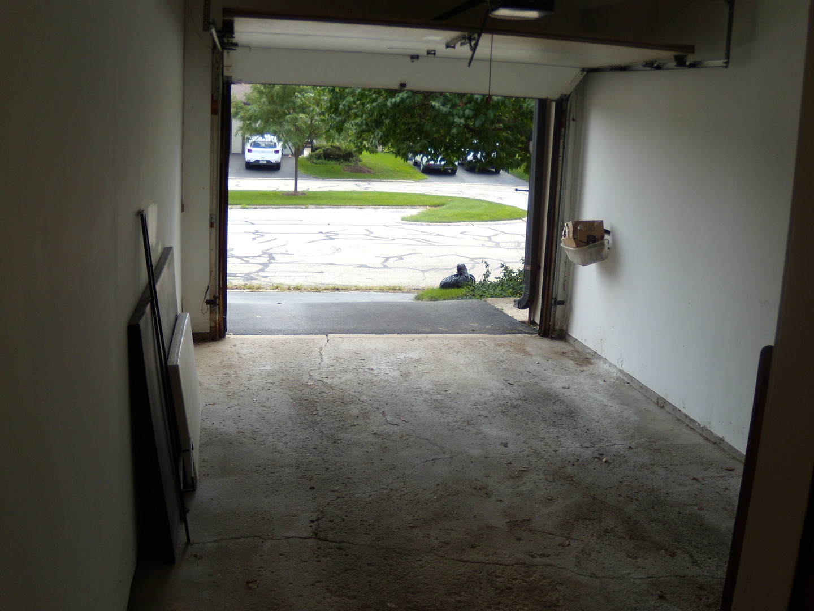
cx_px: 407
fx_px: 847
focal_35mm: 36
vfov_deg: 39.7
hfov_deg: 51.4
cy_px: 306
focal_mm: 6.4
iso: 80
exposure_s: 1/125
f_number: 3.6
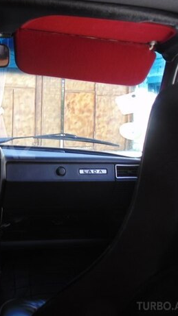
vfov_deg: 39.2
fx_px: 445
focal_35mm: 53
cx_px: -35
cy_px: 148
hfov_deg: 21.1
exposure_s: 1/50
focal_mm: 6.1
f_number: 3.3
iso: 80
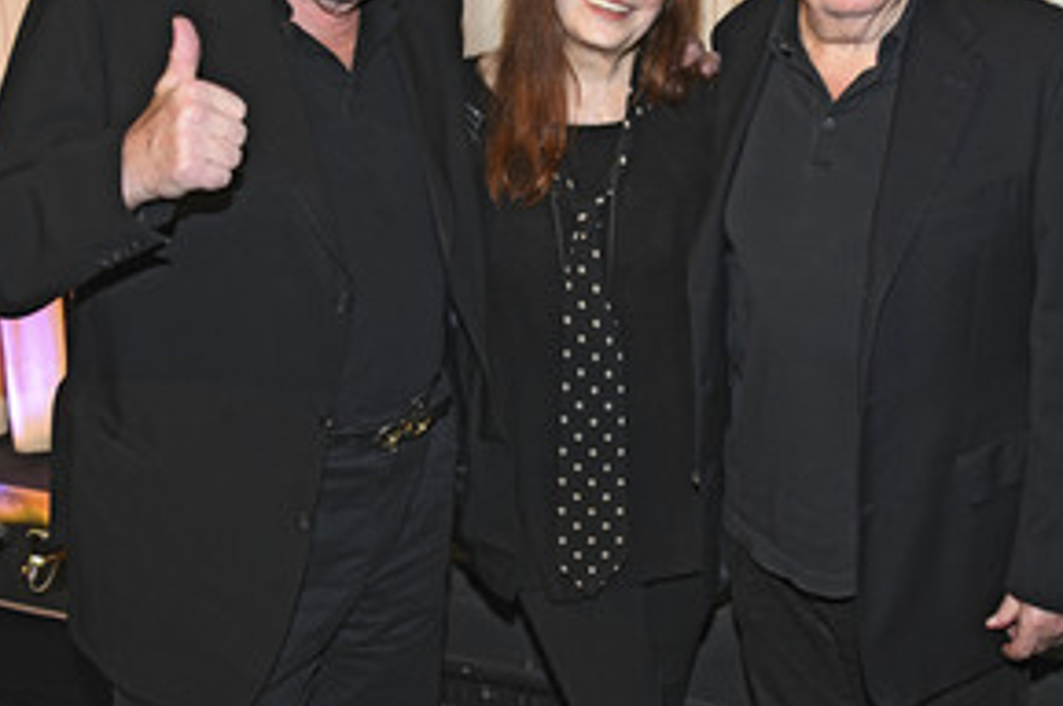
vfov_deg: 25.3
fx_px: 1563
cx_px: 609
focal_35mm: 53
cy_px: 232
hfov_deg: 37.5
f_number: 6.3
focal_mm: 34
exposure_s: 1/125
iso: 2000
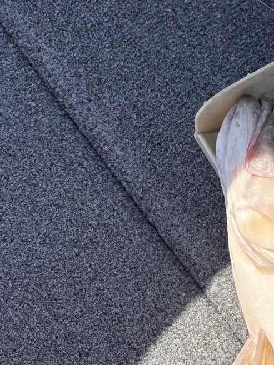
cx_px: 292
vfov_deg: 24.9
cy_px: 325
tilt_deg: -82.8
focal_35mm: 76
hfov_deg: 18.7
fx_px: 802
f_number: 1.6
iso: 50
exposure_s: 1/2062
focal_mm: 5.96
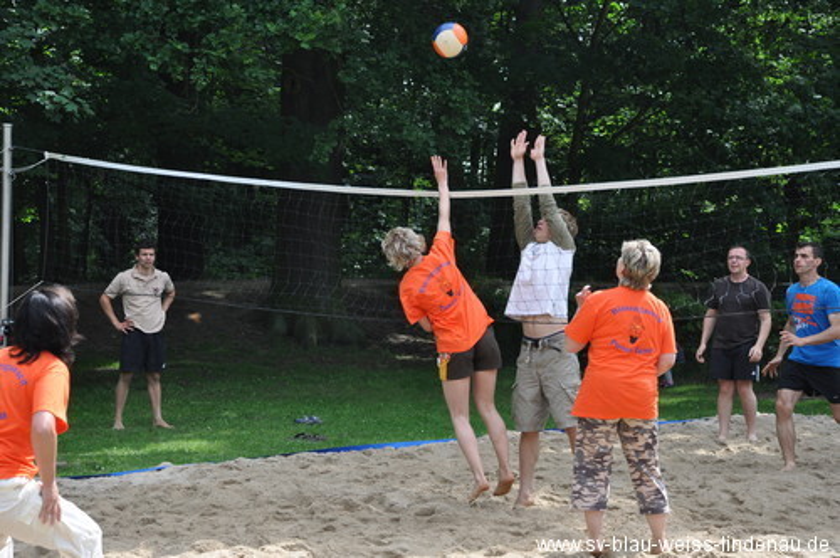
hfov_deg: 23.4
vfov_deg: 15.7
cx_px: 420
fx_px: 2027
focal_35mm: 87
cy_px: 279
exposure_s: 1/1000
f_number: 5
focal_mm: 58
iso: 450
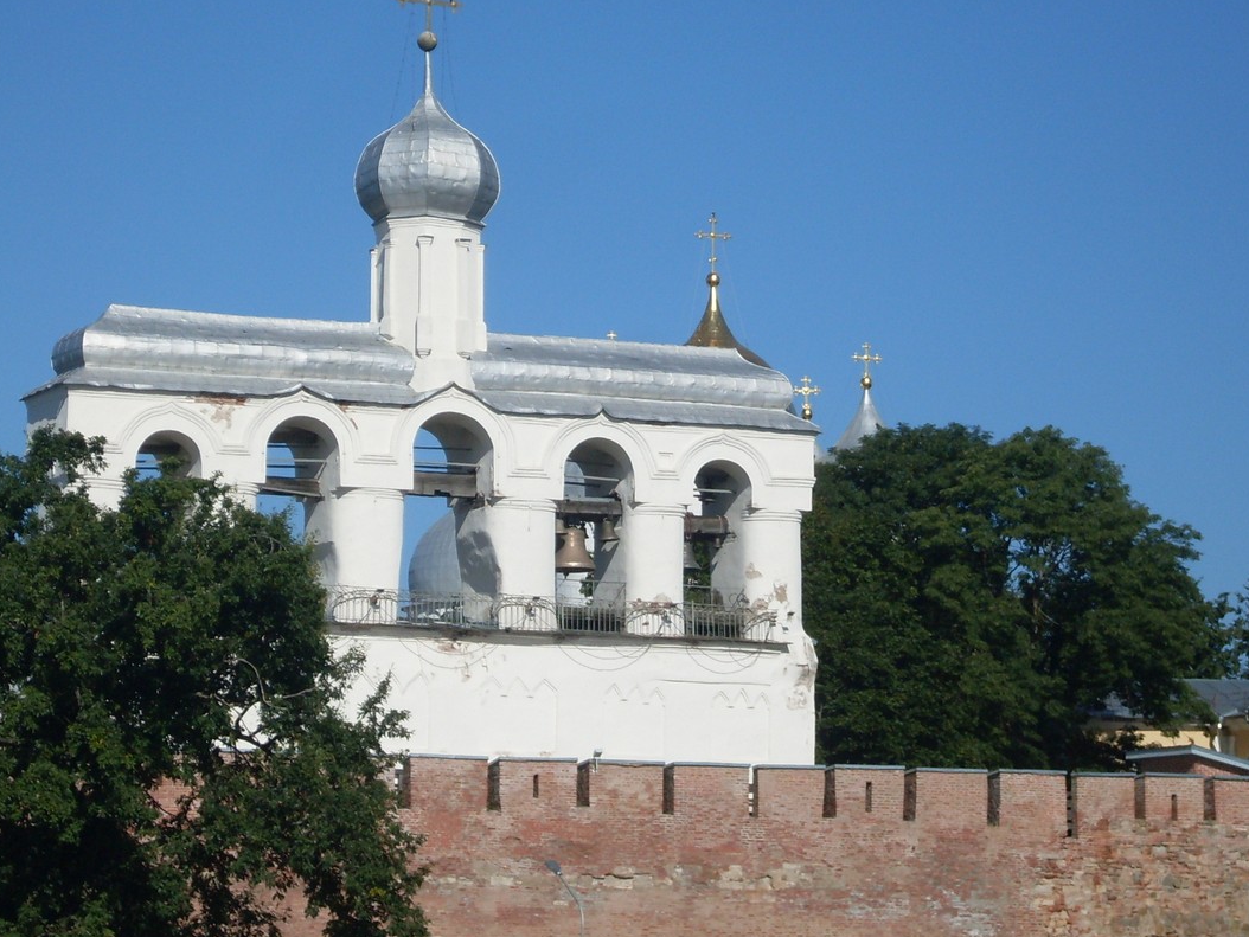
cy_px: 367
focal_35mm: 140
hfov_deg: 14.1
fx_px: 5053
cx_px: 670
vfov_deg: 10.6
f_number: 4.8
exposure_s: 1/1000
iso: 80
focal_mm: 17.1
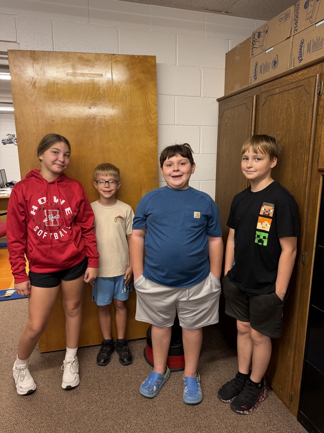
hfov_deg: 56.8
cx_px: 162
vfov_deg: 71.6
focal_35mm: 24
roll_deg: +0.5
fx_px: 300
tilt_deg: -12.7
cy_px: 216
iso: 160
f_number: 1.78
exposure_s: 1/60
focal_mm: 6.76
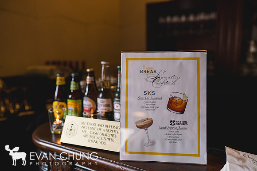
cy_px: 86
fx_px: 250
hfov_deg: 54.4
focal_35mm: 35
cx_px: 128
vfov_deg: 37.9
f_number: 2.2
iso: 640
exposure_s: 1/250
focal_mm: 35
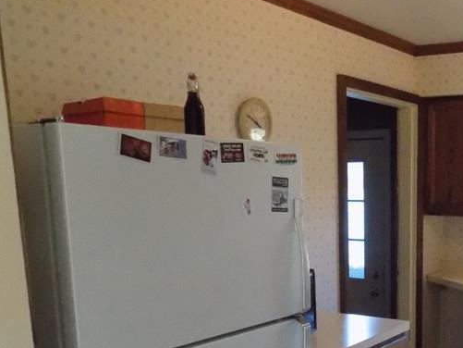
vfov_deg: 29.5
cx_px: 398
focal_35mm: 47
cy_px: 319
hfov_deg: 38.2
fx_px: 629
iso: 800
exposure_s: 1/125
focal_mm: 4
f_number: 3.1
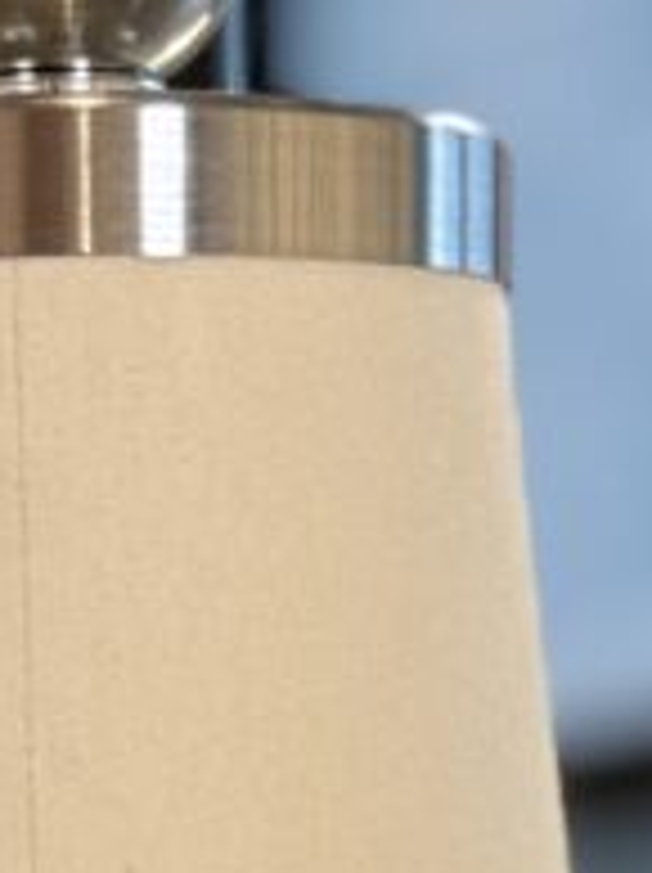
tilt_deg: -9.8
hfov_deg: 8.0
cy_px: 2650
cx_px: 173
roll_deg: -0.1
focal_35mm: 186
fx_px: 4681
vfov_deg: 8.7
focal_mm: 6.76
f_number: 1.78
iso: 64
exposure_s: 1/129
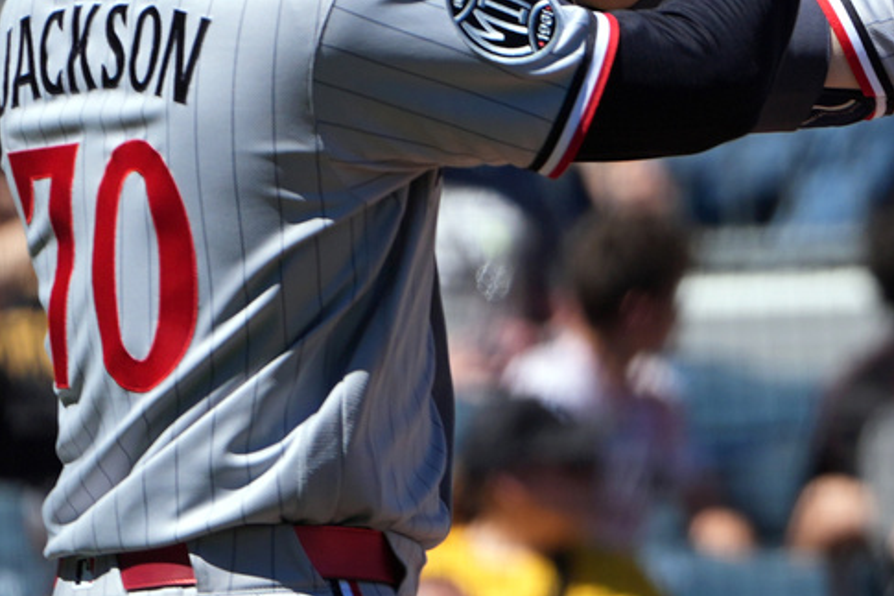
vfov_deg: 1.7
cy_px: 98
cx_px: 721
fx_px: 20479
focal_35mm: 825
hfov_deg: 2.5
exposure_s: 1/2000
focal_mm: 391
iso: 400
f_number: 5.6
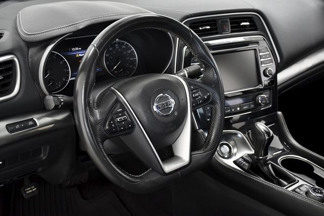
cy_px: 108
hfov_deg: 41.1
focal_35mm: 48
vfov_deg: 28.1
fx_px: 432
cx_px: 162
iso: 2500
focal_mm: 32
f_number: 4
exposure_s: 1/250
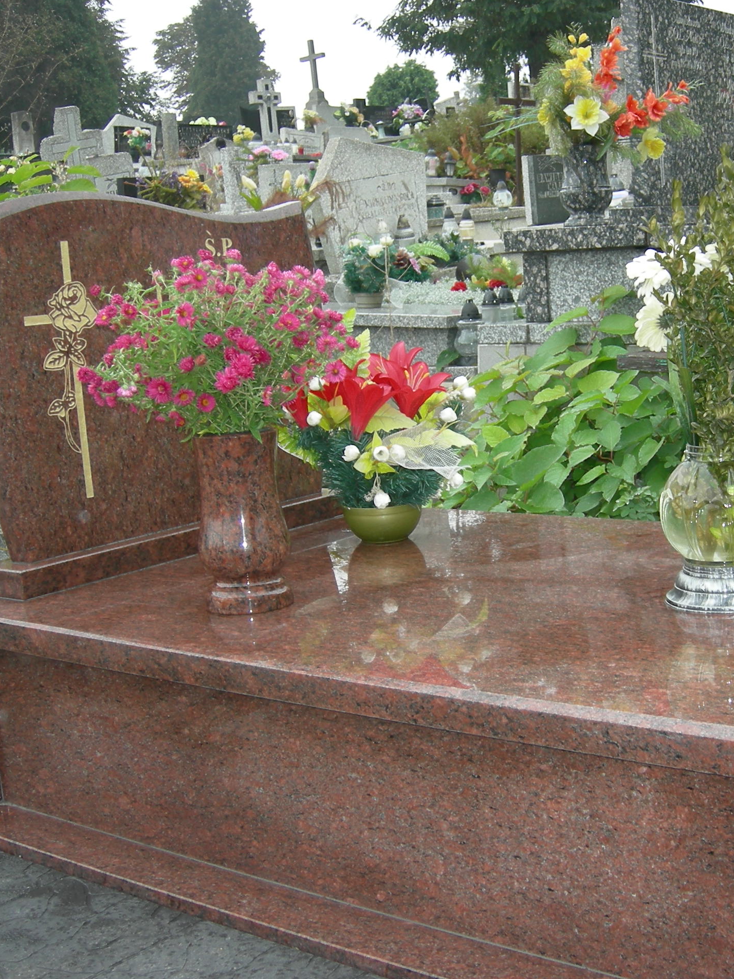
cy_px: 492
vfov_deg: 38.9
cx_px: 499
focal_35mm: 49
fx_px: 1385
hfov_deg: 29.4
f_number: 2.7
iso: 64
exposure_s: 1/30
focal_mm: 7.5
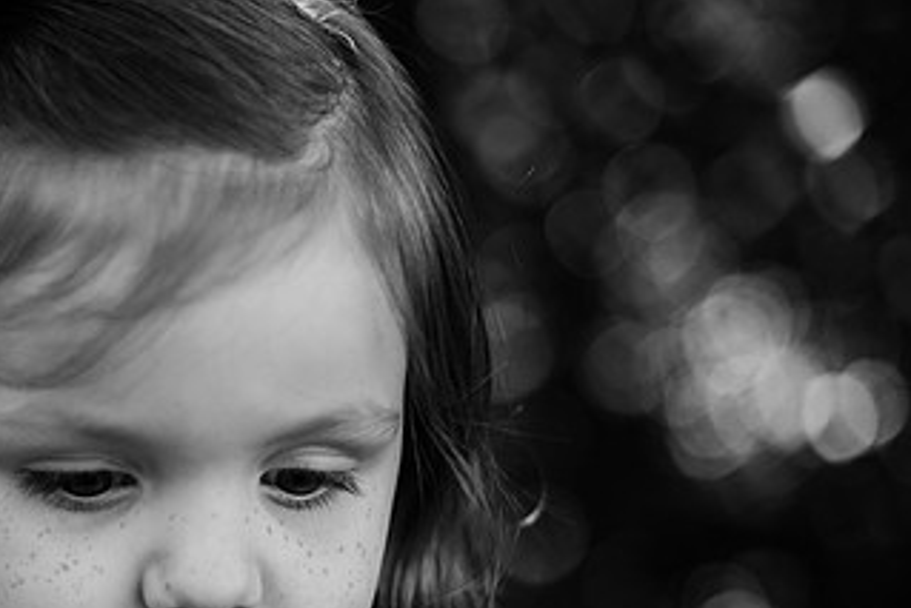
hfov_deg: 21.9
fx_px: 2304
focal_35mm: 91
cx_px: 126
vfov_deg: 14.9
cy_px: 541
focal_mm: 50
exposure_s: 1/1000
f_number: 2
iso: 200
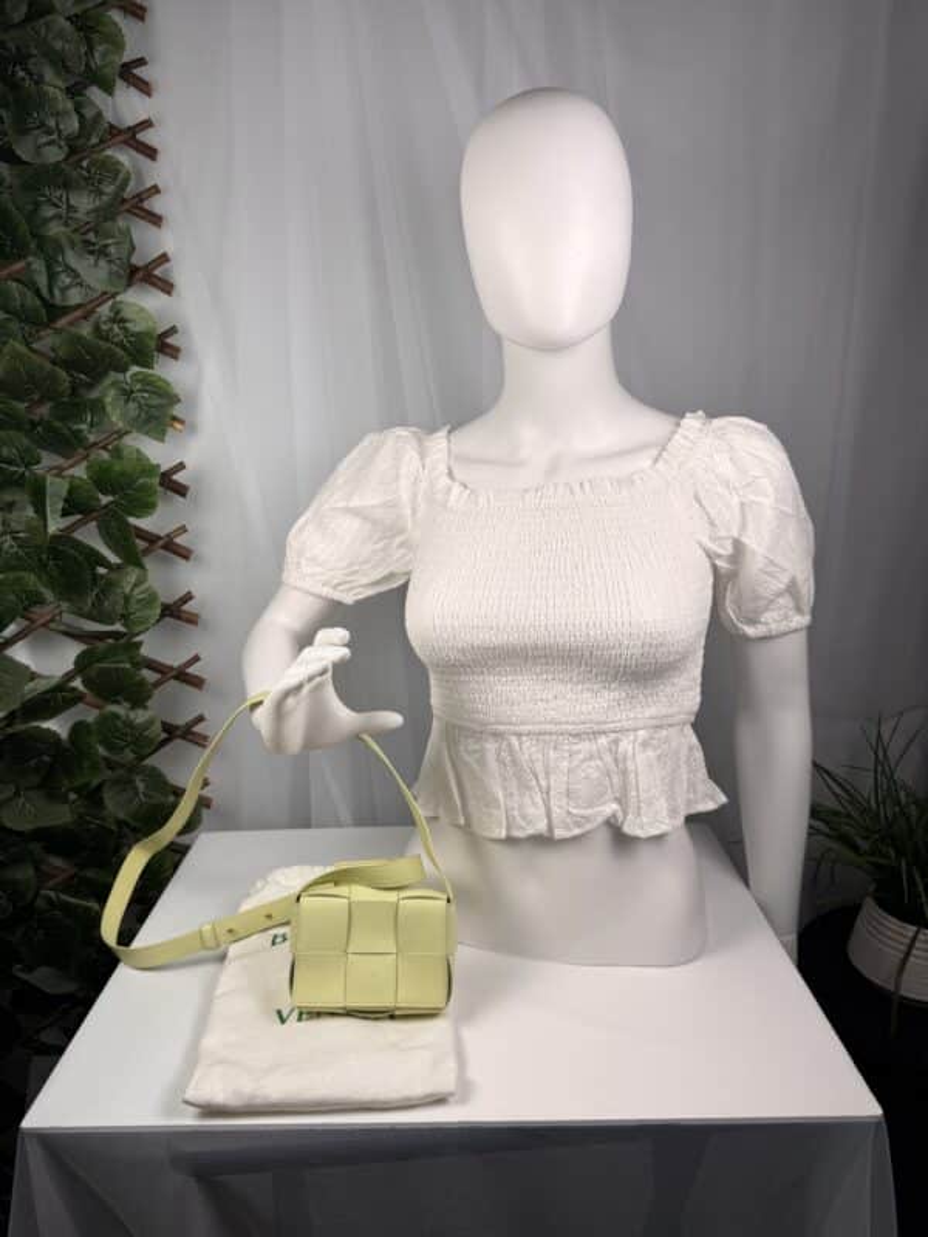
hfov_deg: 56.8
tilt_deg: -13.3
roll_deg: +0.8
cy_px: 618
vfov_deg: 71.6
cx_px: 464
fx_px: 858
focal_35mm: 24
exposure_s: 1/609
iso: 80
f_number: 1.78
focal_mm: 6.76
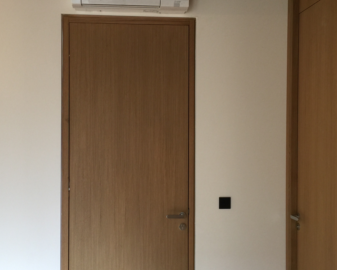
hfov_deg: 42.0
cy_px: 133
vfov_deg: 34.1
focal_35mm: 44
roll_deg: -1.3
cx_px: 154
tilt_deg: -1.4
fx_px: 439
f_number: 2.2
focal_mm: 4.15
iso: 40
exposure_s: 1/33
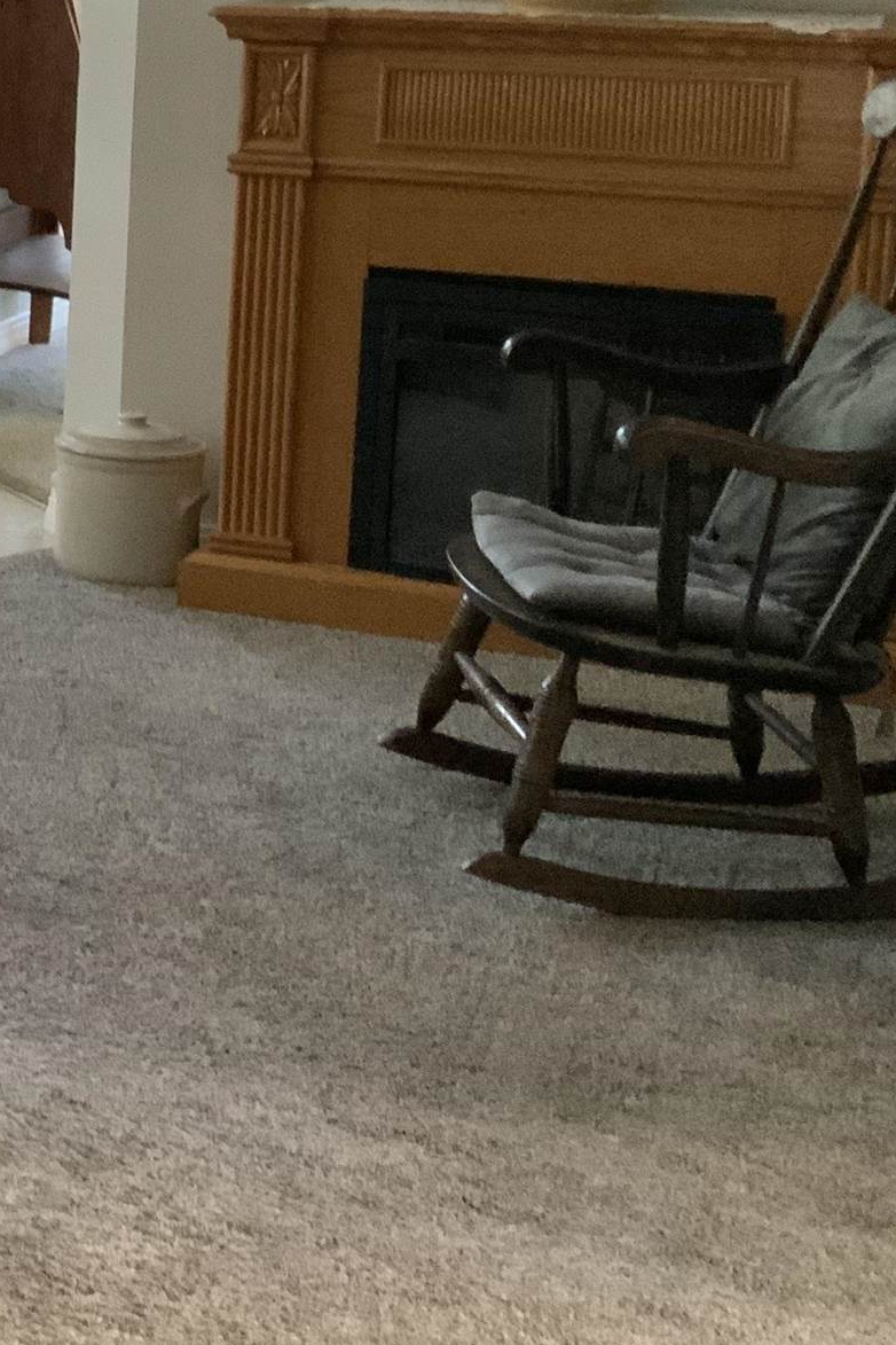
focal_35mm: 79
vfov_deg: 25.3
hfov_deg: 14.7
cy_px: 276
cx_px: -817
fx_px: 2949
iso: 320
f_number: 1.8
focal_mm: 3
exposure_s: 1/48
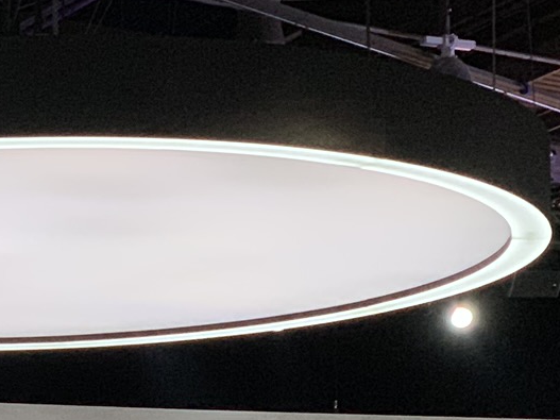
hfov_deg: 9.4
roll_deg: -0.3
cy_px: 670
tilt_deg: +5.0
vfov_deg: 7.2
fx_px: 3267
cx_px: -405
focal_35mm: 202
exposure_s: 1/30
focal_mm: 6
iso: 250
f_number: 2.4
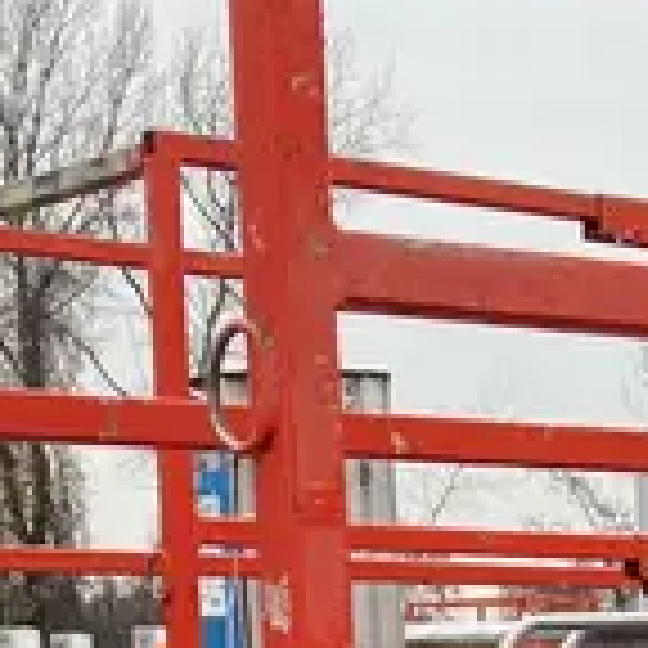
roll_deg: +0.5
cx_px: 832
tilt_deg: -8.8
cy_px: 1154
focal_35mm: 126
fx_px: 2669
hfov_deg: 13.4
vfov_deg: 12.6
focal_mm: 3.99
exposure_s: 1/121
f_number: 1.8
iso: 32
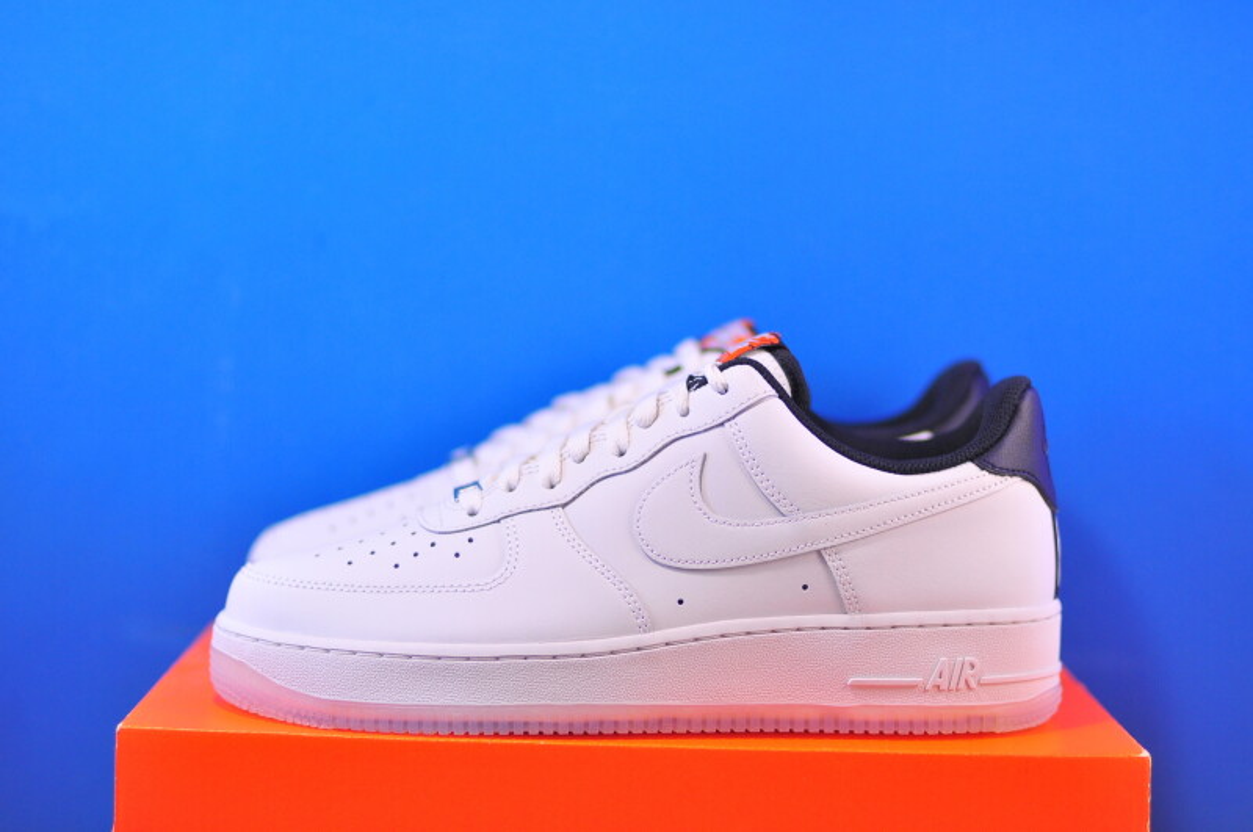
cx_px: 626
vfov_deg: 18.1
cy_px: 416
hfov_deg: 27.0
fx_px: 2607
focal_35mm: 75
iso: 250
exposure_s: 1/320
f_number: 2
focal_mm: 50
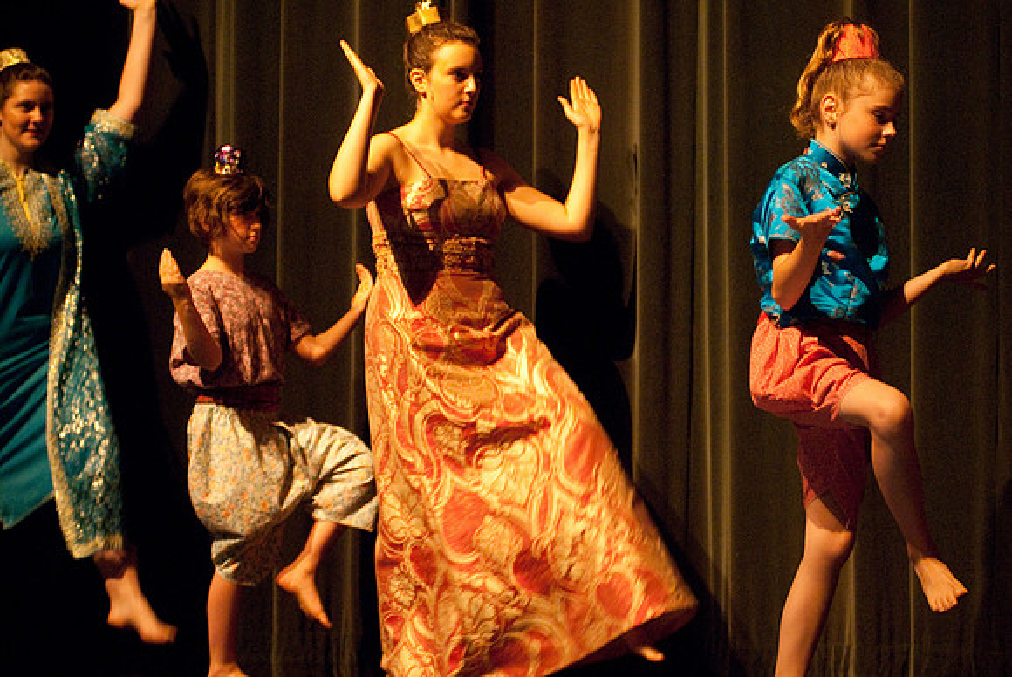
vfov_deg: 11.4
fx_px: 3377
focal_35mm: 120
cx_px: 506
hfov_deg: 17.0
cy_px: 338
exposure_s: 1/40
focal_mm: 80
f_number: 2.8
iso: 1000
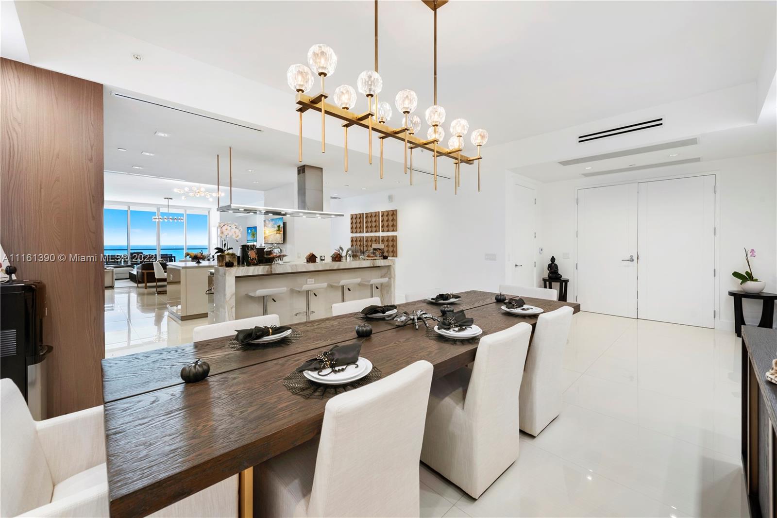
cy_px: 259
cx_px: 388
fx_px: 302
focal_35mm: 14
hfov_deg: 104.2
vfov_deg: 81.2
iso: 100
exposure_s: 1/5
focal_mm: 14
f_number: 8
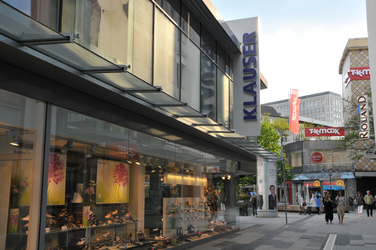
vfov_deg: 32.9
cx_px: 188
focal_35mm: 40
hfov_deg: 48.0
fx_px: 422
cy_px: 125
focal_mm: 27
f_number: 13
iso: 400
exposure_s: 1/125
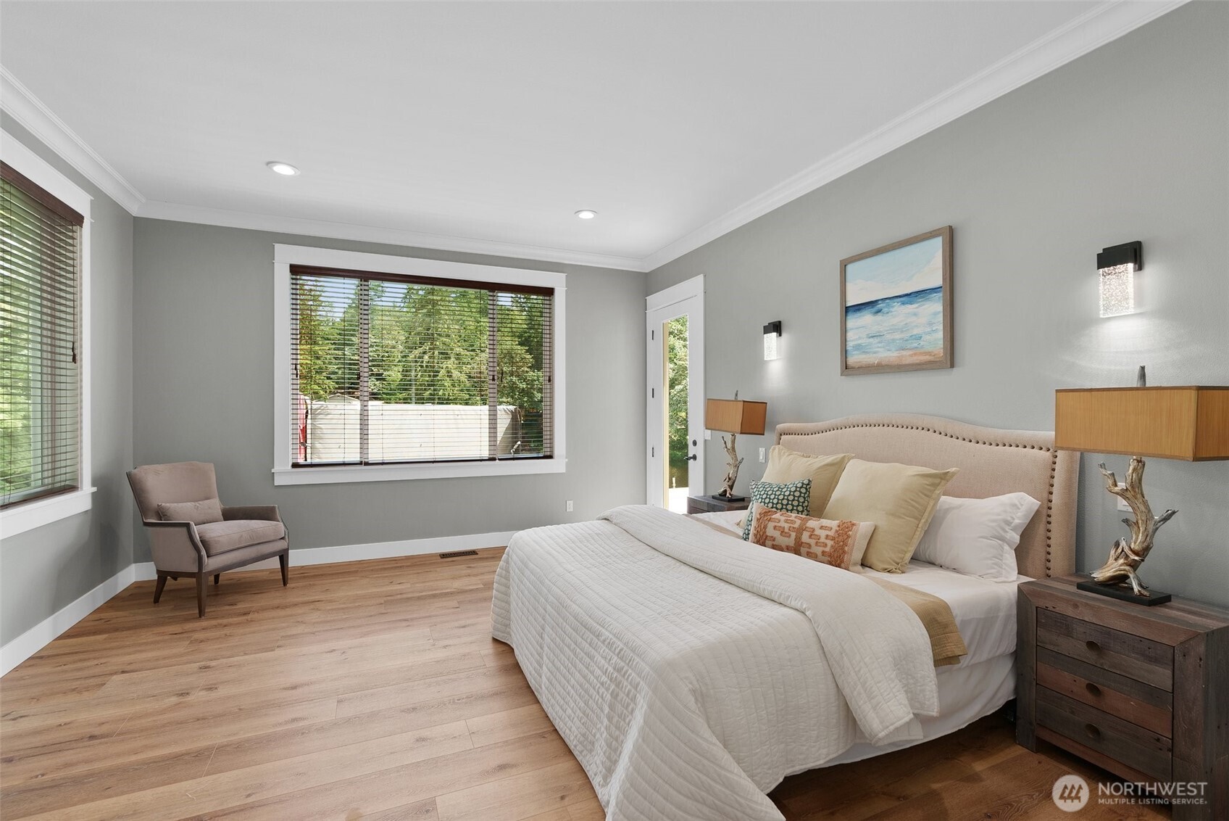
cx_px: 614
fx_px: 546
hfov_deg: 96.7
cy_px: 410
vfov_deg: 73.8
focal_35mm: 16
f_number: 8
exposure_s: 1/3
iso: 500
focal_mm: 16
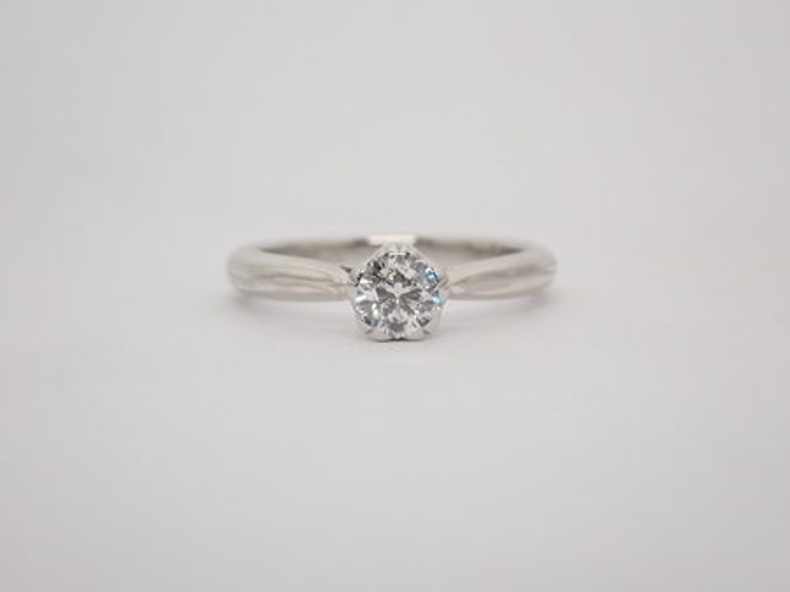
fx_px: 1870
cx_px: 395
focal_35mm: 82
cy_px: 296
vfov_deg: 18.0
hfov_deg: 23.8
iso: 200
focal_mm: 14.62
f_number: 4.3
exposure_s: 1/125
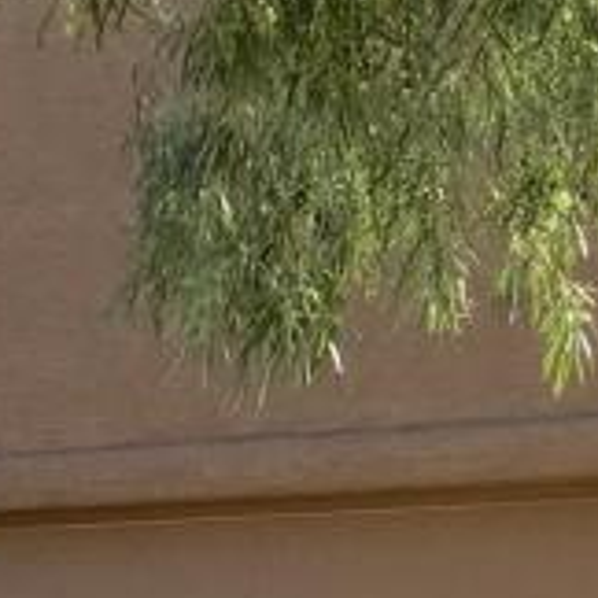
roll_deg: -0.9
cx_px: -701
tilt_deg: -1.8
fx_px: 3166
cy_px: 1037
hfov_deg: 9.8
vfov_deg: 10.2
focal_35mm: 162
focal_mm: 4.15
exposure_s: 1/509
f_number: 2.2
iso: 25
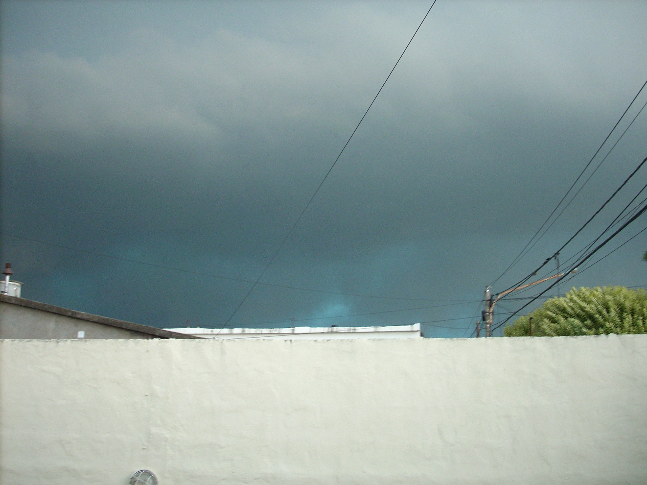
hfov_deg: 50.1
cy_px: 242
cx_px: 324
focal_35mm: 37
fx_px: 692
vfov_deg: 38.7
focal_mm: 6.2
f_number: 2.8
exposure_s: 1/30
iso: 161
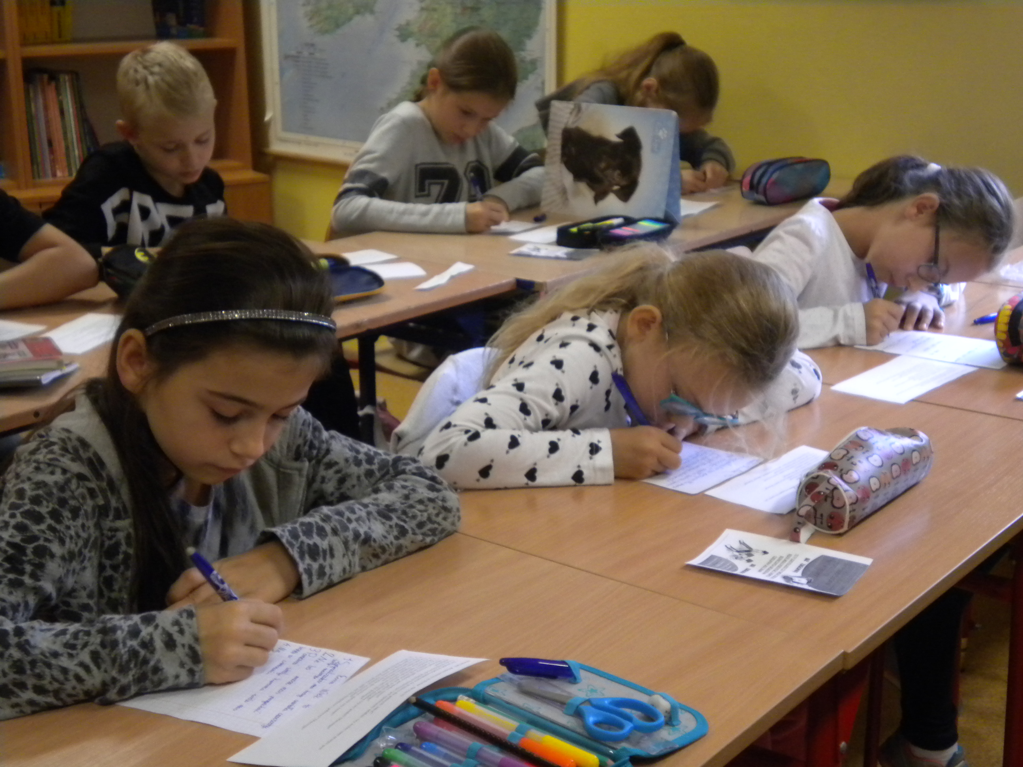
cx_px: 512
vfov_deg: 28.0
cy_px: 384
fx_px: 1537
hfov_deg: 36.8
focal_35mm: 52
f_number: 3.9
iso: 400
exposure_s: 1/24
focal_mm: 9.3
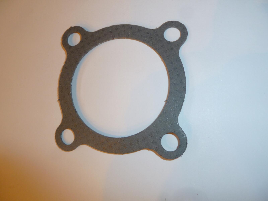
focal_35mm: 28
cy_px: 100
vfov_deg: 49.7
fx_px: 217
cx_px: 134
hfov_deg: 63.4
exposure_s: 1/30
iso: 100
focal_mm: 5
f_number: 3.3
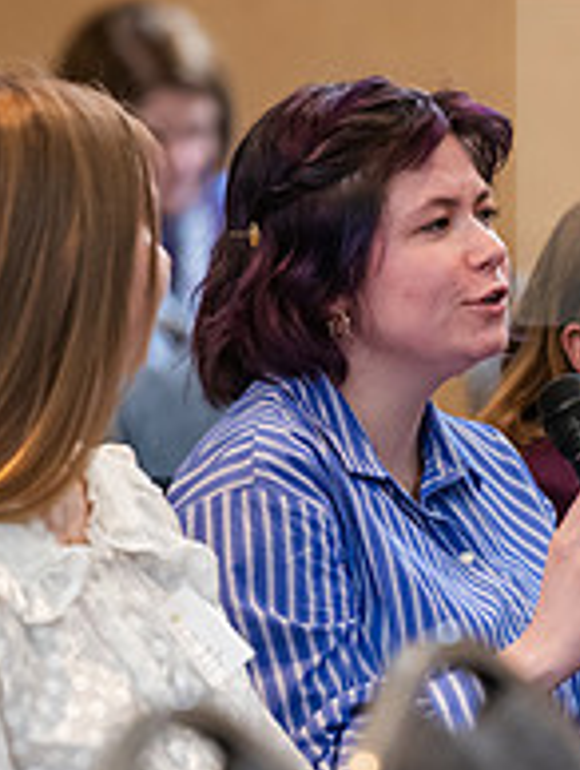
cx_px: 397
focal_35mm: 574
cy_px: 474
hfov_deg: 2.6
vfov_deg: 3.4
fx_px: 12795
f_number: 3.2
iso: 1600
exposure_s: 1/200
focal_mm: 200
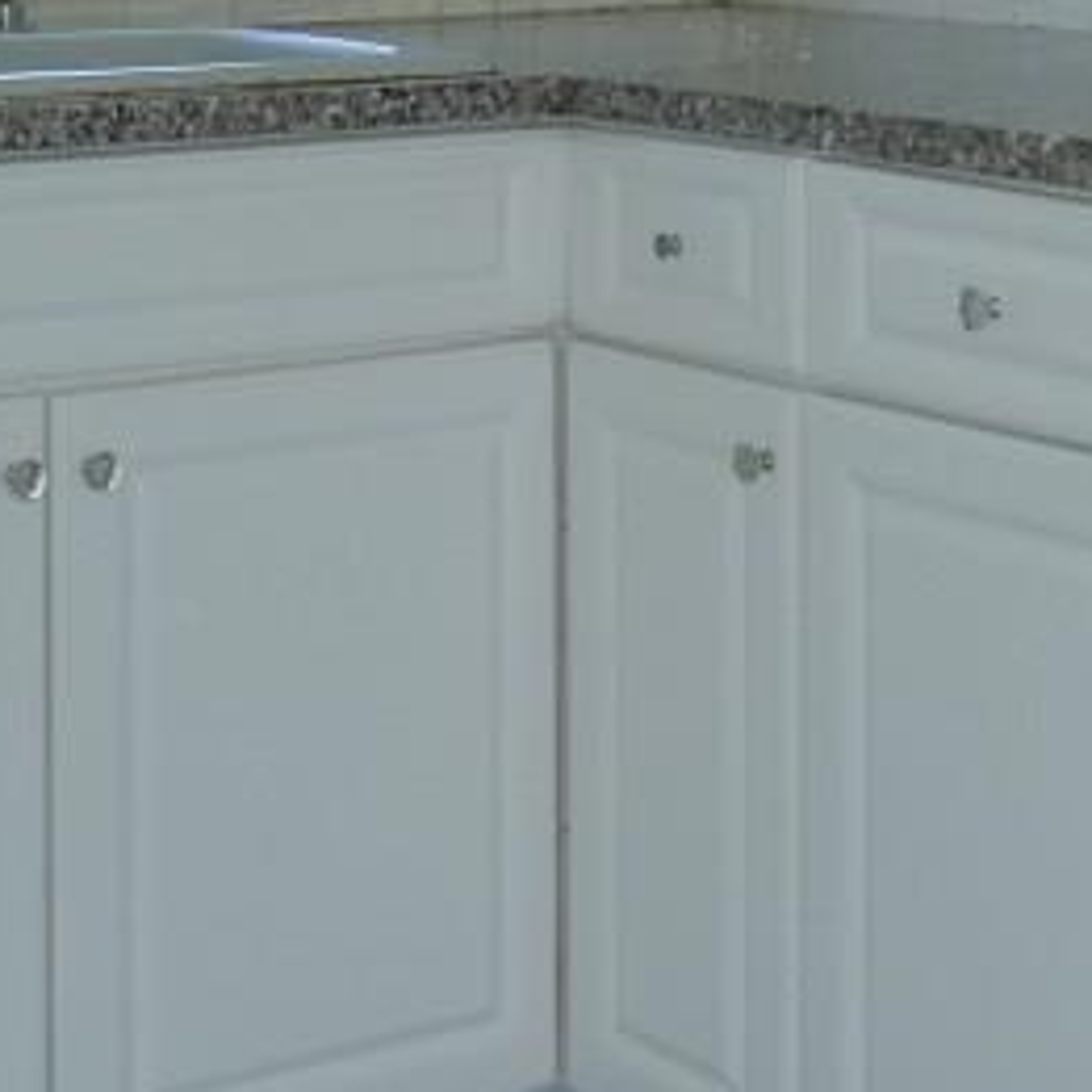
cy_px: -282
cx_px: 778
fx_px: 3569
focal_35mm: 100
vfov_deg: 16.5
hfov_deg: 17.3
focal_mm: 6.4
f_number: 3.2
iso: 100
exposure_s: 1/80
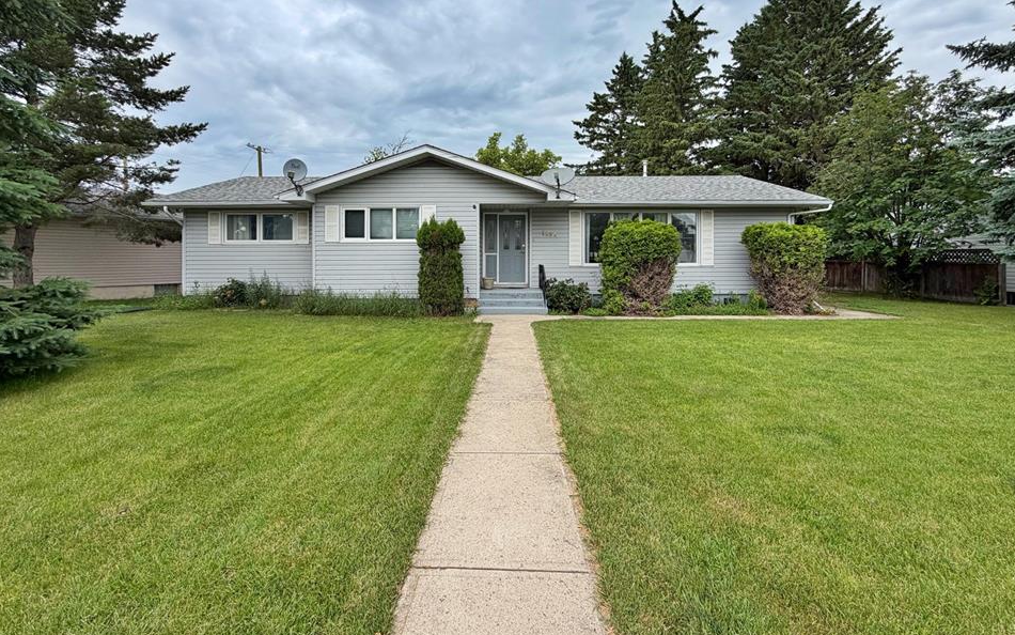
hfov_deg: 97.8
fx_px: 443
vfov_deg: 70.6
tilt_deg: +0.7
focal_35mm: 16
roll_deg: +0.1
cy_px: 255
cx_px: 511
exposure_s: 1/502
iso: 50
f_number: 2.2
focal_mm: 2.22
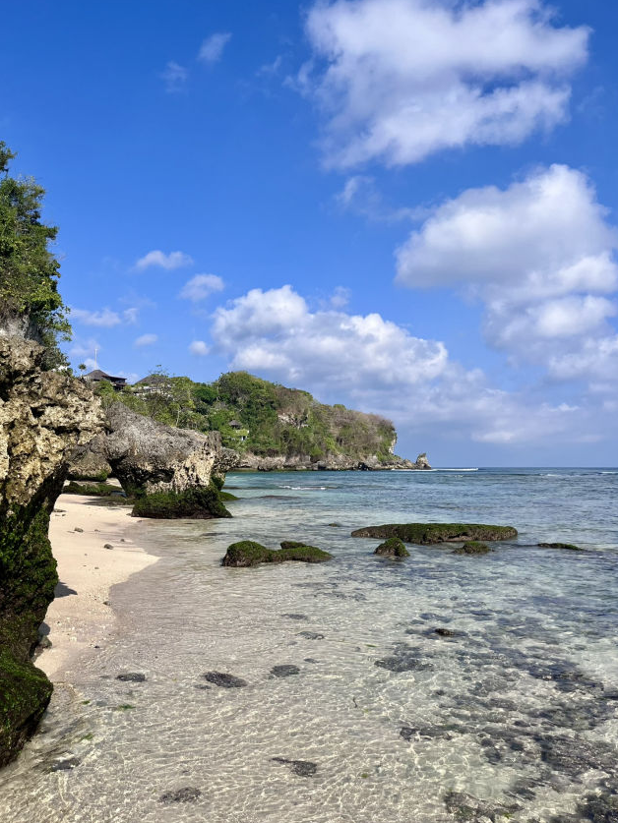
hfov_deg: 49.7
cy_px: 383
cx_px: 299
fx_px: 666
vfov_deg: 63.4
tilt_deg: +6.7
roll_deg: +0.8
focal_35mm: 28
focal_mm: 5.1
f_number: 1.6
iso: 50
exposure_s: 1/4651
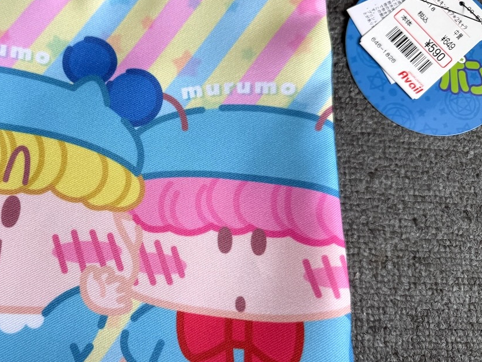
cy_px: 184
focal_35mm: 37
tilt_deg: -76.4
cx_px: 124
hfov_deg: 48.3
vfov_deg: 38.7
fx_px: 515
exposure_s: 1/121
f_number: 1.78
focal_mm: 6.76
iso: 80
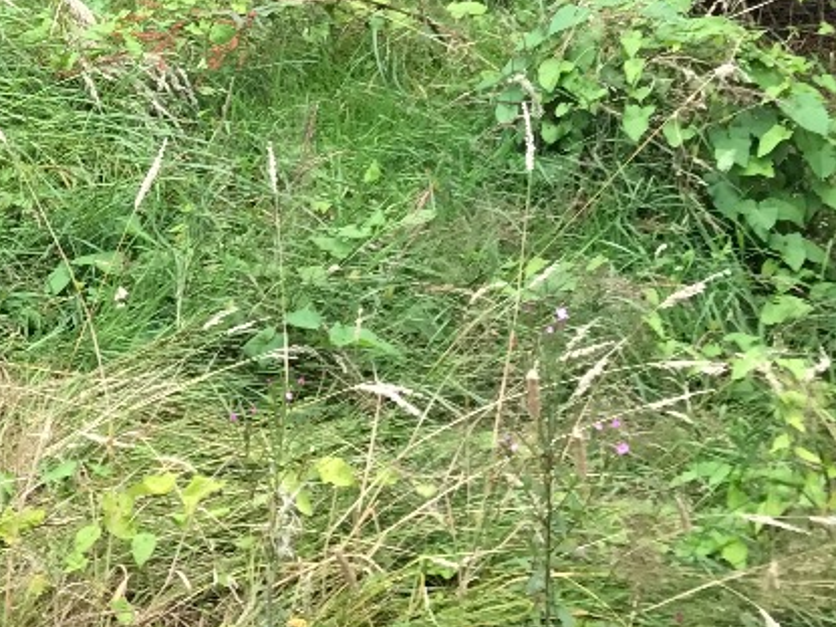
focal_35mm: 81
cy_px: -214
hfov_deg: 21.6
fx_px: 1956
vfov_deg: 17.0
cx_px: -268
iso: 20
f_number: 1.8
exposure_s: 1/227
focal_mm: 3.99
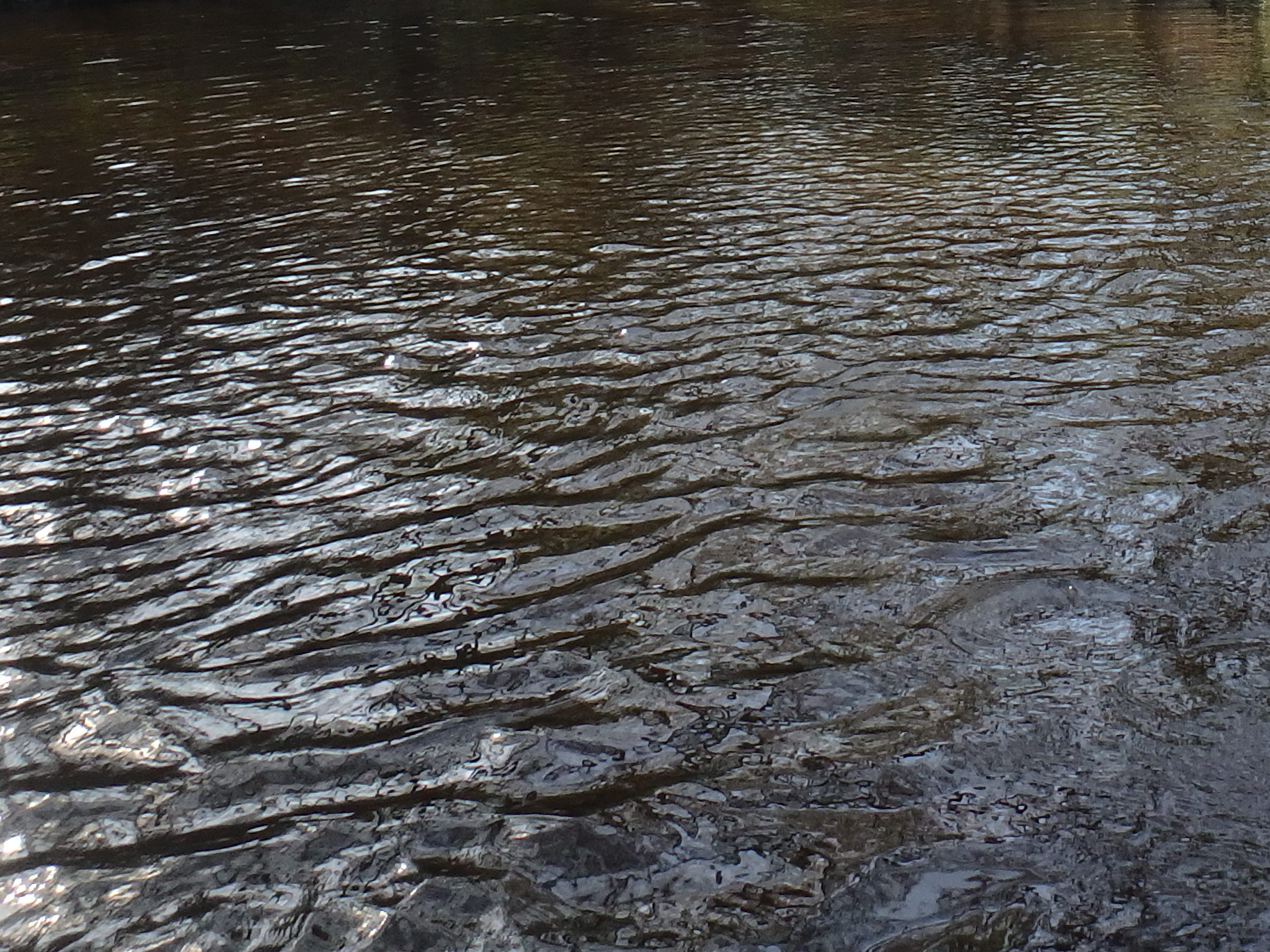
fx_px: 1944
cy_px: -101
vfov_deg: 25.5
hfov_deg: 33.4
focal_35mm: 53
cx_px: 1244
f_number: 3.5
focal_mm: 3.7
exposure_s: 1/250
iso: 125
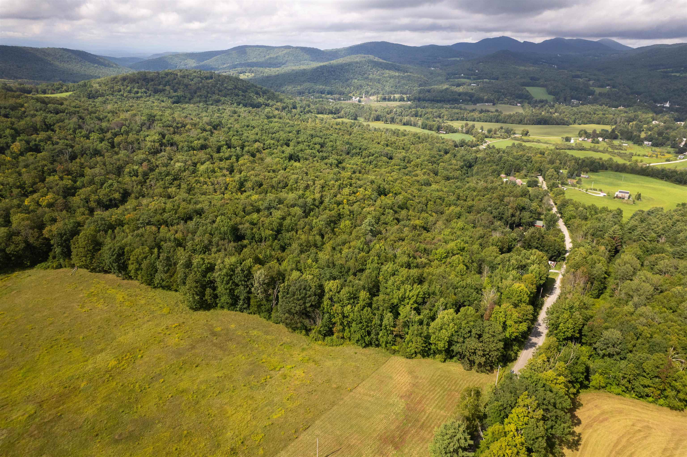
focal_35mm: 22
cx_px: 344
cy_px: 228
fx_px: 420
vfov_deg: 57.2
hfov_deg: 78.6
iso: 110
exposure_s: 1/240
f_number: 2.8
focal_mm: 8.38
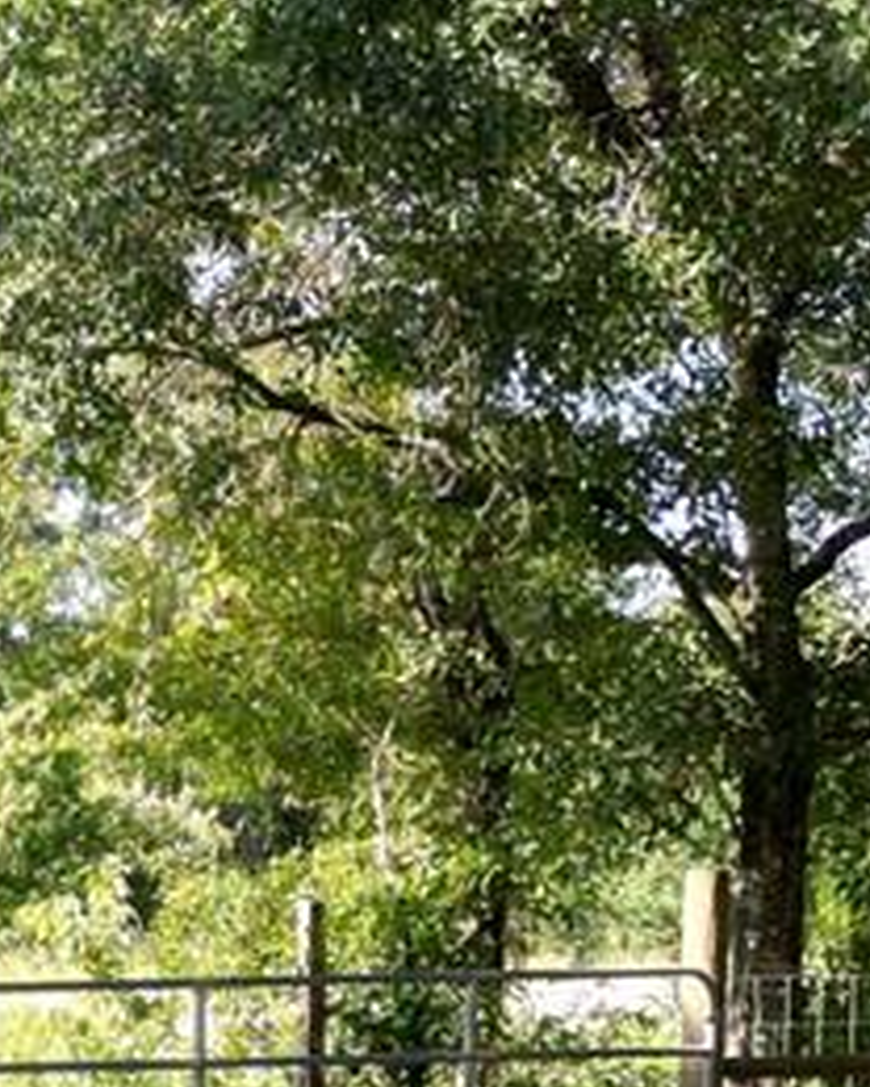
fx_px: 4635
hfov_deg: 9.6
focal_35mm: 144
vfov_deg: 13.1
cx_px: -1192
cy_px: 1271
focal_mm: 6.72
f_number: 1.7
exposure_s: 1/725
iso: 100
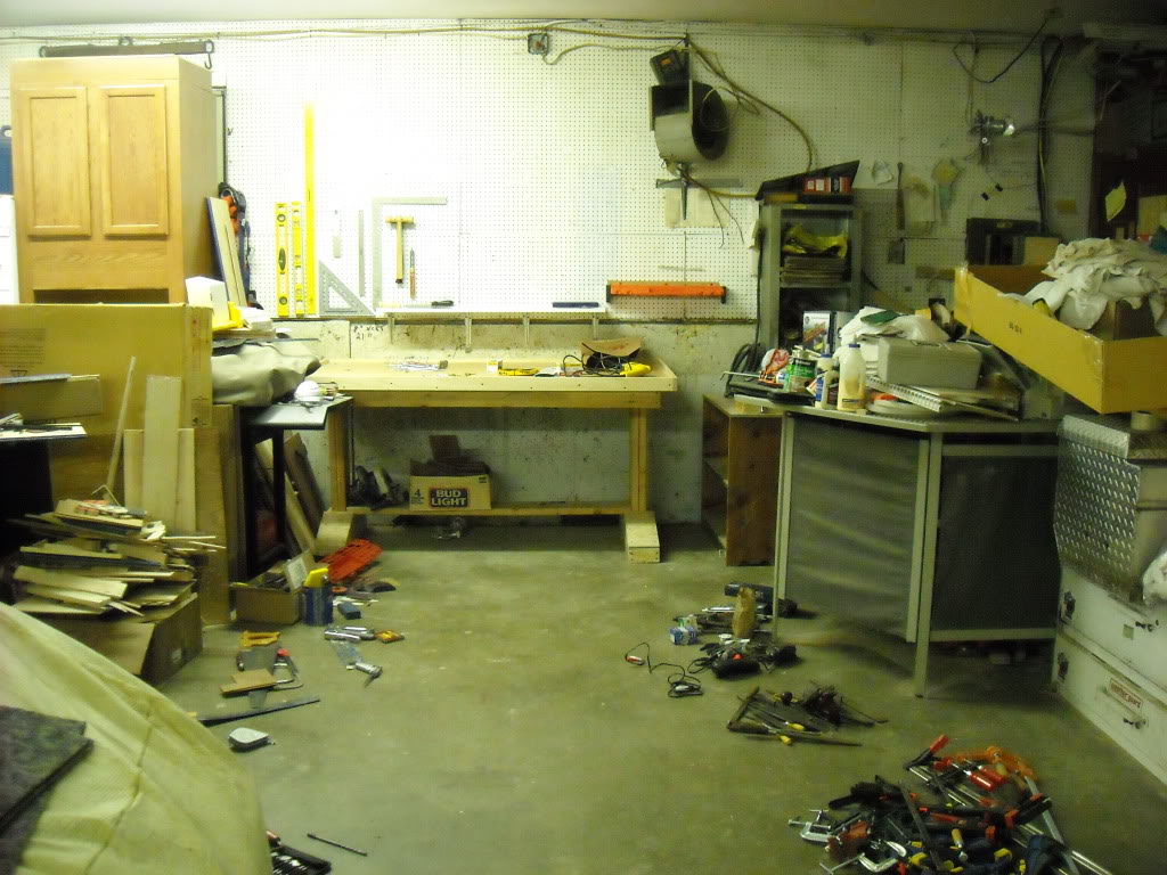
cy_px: 438
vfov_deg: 40.7
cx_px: 584
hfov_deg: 52.6
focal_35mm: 35
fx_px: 1180
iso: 800
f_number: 2.8
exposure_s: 1/36
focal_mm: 5.7
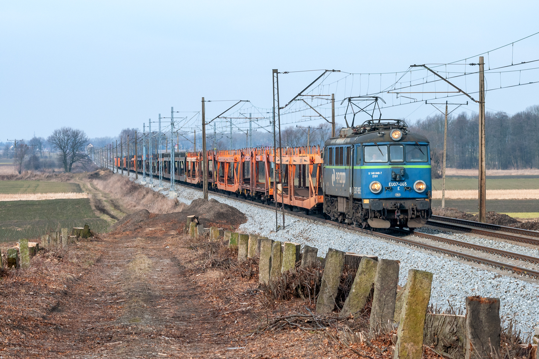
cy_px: 180
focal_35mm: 129
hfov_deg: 15.9
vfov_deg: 10.6
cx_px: 270
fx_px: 1931
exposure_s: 1/320
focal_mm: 86
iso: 100
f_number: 8
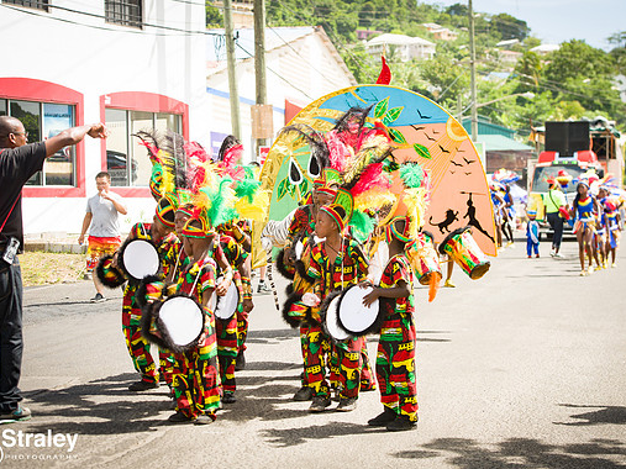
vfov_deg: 19.1
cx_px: 326
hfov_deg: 25.3
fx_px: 1392
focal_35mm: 77
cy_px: 237
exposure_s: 1/160
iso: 100
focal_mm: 70
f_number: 6.3
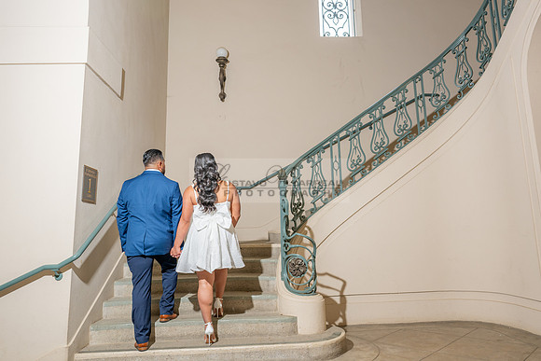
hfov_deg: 65.1
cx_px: 283
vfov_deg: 46.0
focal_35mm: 28
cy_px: 150
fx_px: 424
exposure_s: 1/200
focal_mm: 24
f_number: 4
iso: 200
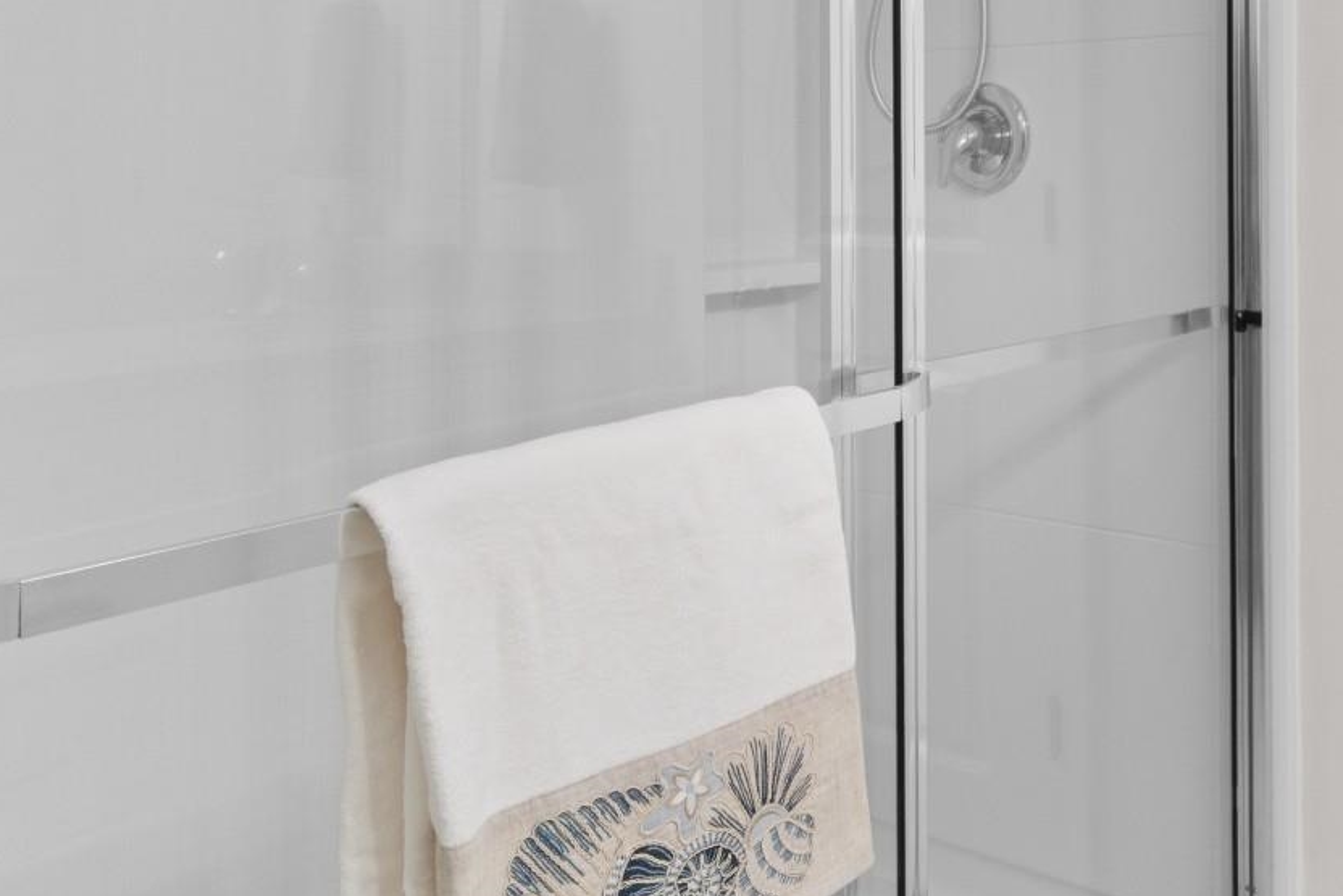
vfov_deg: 34.6
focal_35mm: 37
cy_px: 147
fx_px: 1380
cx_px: 1144
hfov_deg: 47.8
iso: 100
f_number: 4.8
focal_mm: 13
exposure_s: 1/5
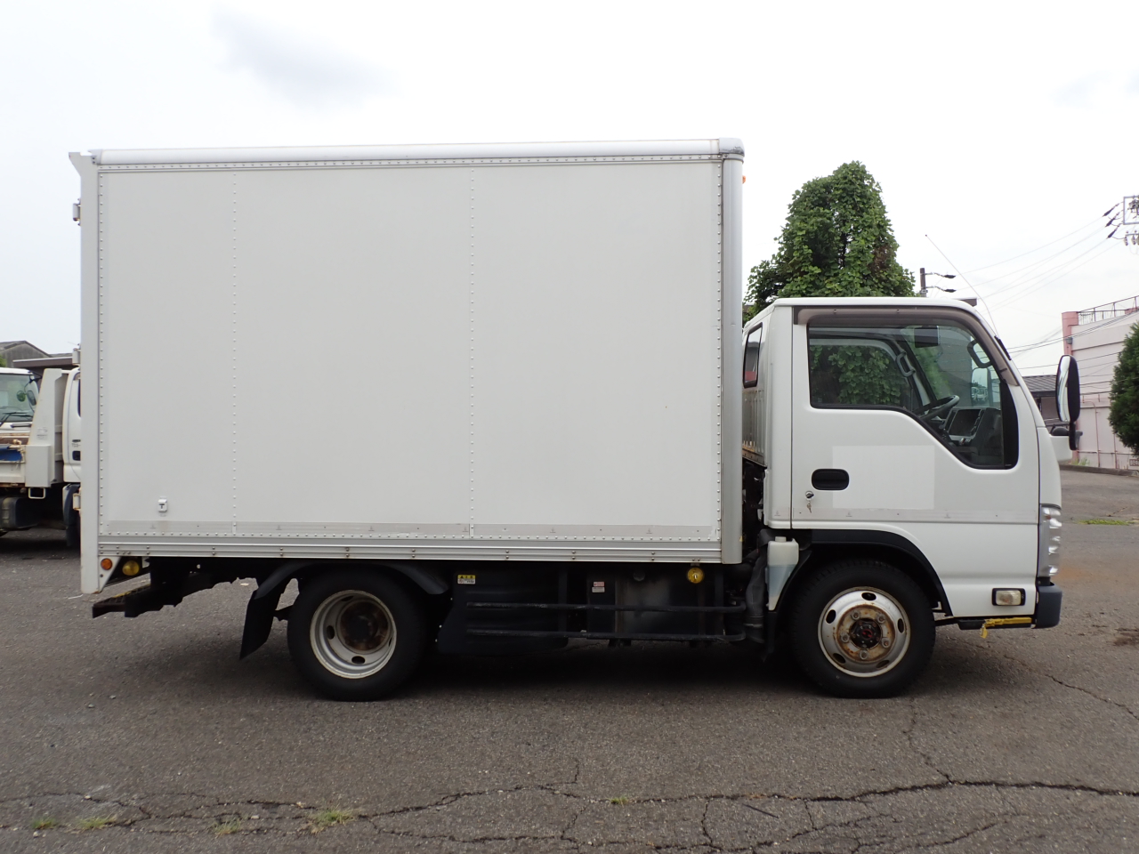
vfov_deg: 46.8
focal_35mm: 30
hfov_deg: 60.0
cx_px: 570
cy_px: 427
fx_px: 987
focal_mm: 5.4
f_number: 3.2
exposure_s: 1/800
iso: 100
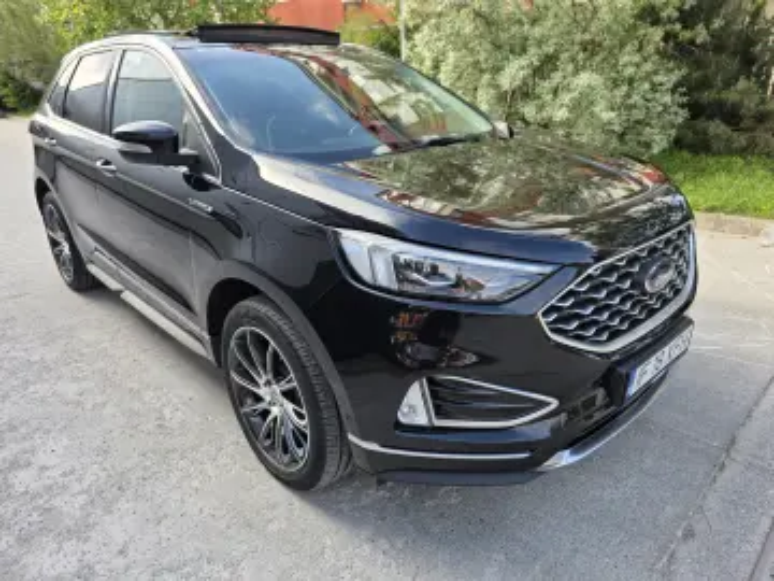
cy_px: 290
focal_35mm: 23
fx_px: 514
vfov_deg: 58.9
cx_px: 387
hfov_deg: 73.9
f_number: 1.7
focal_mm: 6.3
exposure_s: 1/359
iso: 32
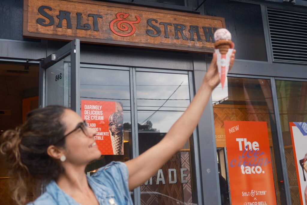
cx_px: 154
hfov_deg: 48.5
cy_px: 102
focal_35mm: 40
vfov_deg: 33.4
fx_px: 341
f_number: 3.2
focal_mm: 26.5
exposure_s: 1/200
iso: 1000
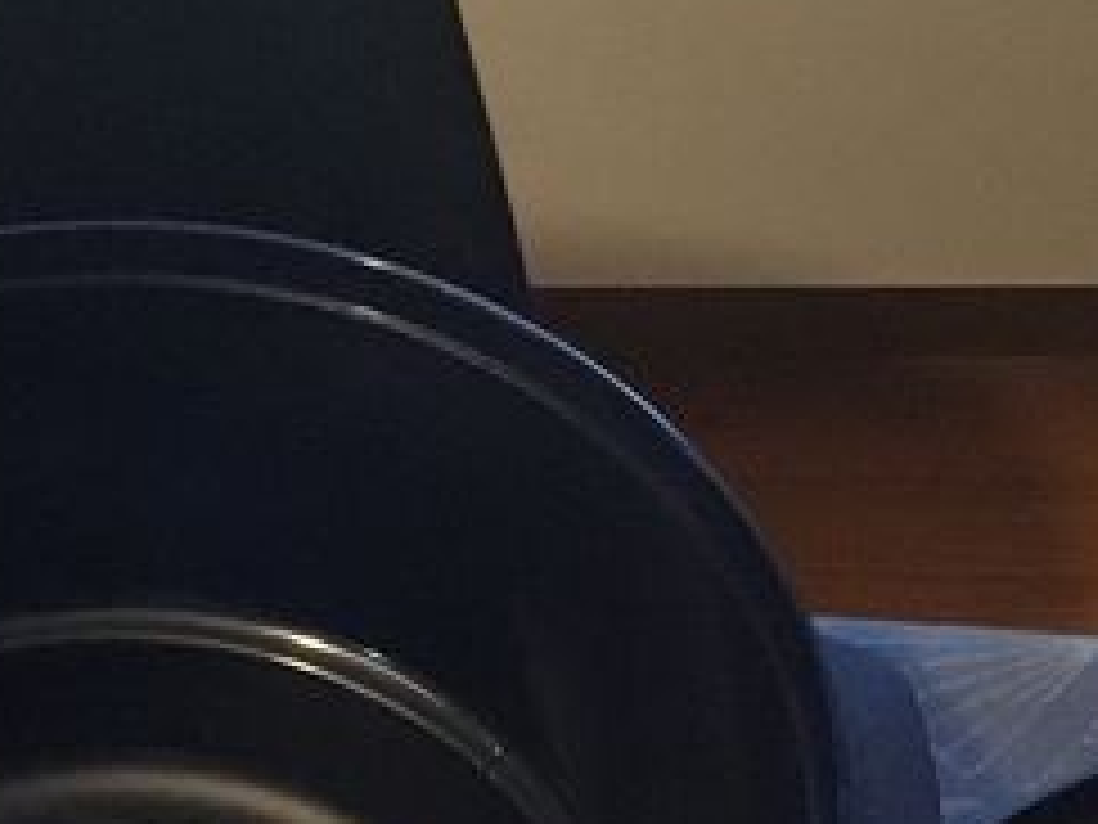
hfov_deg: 15.3
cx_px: 94
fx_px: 4028
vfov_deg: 10.7
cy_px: 1639
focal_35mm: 127
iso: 320
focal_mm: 3.3
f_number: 2.4
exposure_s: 1/17
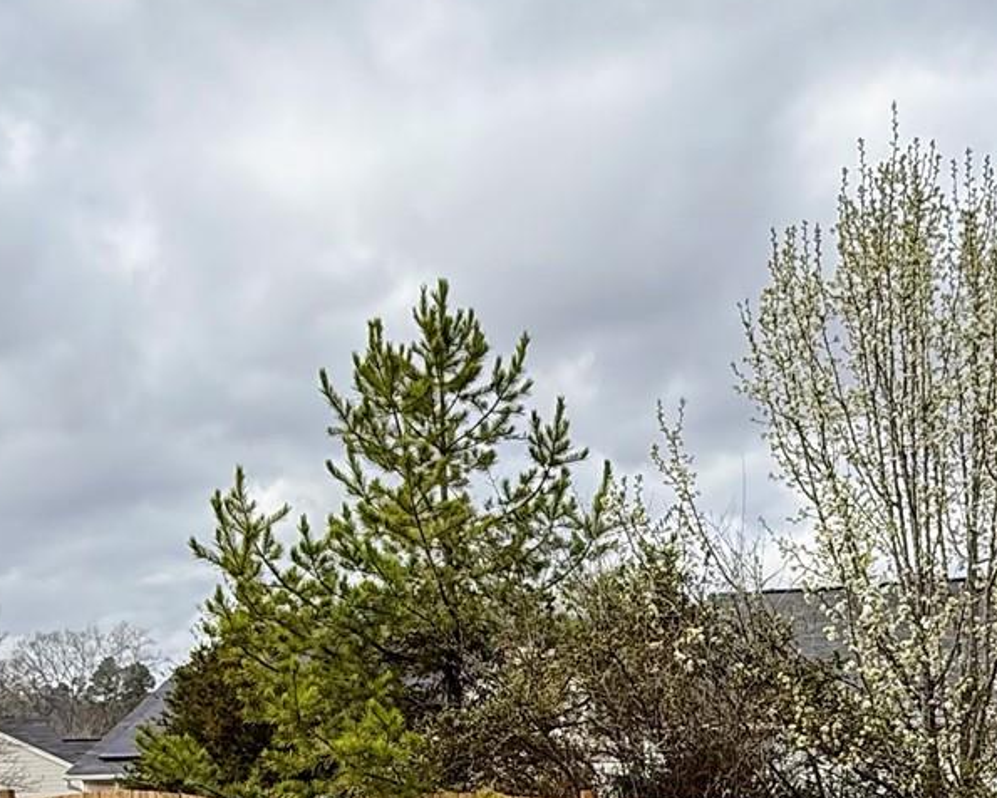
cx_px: 672
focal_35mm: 47
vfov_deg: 29.5
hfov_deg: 39.0
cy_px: 835
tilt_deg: -3.1
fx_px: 1387
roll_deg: +1.7
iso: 50
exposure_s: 1/1399
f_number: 2.2
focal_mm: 2.22
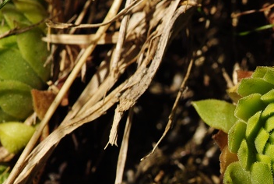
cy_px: 150
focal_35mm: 290
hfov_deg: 7.1
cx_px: 287
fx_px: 2212
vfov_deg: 4.8
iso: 100
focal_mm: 85
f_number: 11
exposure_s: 1/160
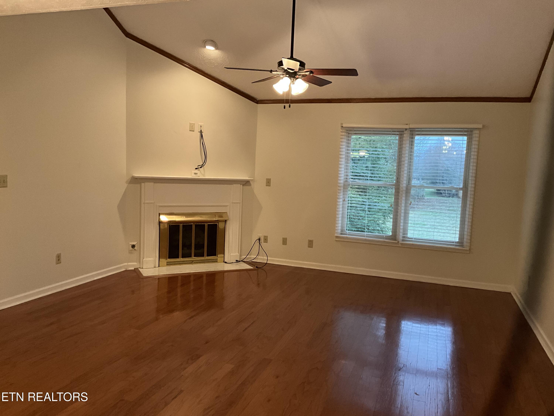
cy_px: 208
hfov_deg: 61.7
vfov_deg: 48.2
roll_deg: -2.2
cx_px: 277
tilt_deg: -5.6
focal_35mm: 29
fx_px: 464
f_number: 1.8
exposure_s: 1/60
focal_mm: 3
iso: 200
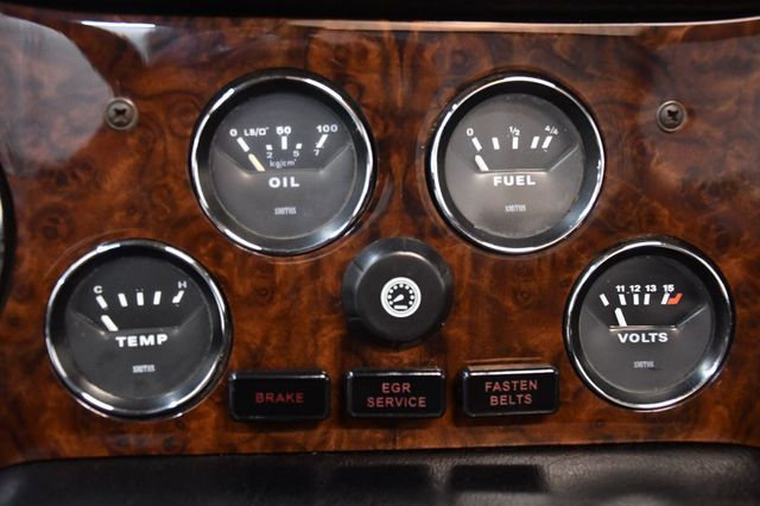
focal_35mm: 48
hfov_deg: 41.1
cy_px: 253
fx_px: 1013
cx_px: 380
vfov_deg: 28.0
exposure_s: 1/60
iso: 4000
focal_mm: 32
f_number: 4
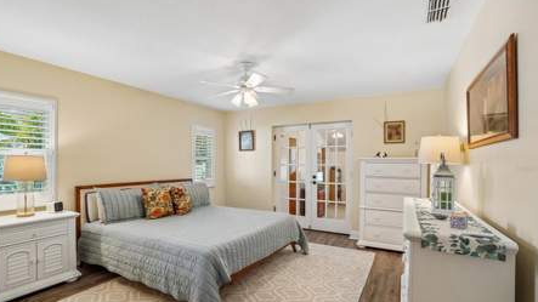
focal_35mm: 17
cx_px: 256
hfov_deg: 95.9
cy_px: 168
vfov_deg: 63.7
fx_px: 242
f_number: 8
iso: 800
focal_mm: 10
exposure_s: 1/30
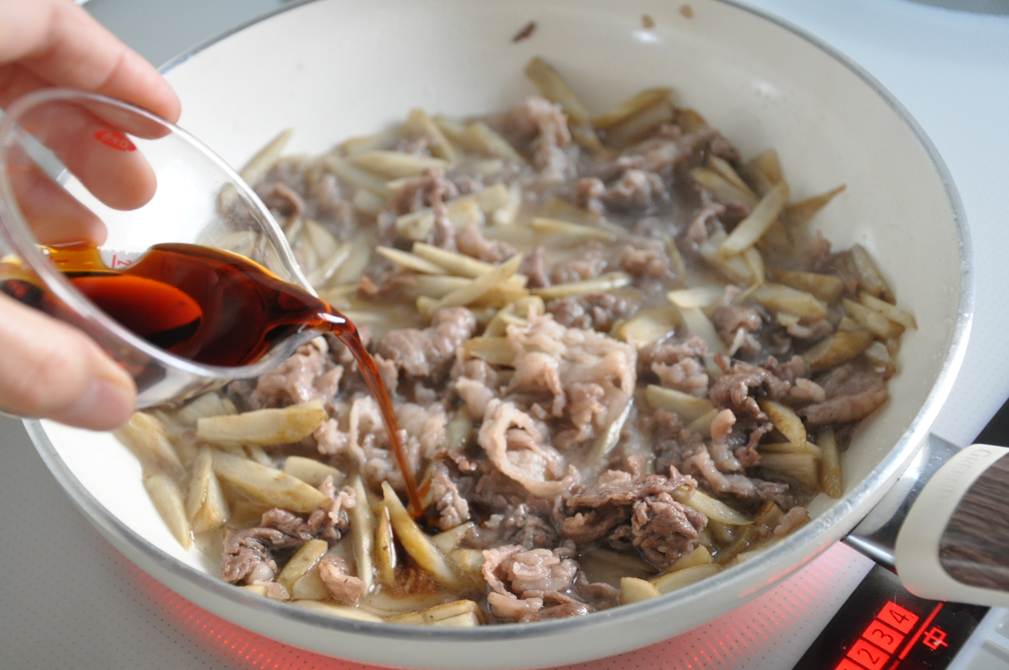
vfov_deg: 21.5
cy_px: 335
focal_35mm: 63
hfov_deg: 31.9
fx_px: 1764
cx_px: 504
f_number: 4.8
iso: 1600
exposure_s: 1/25
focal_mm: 42
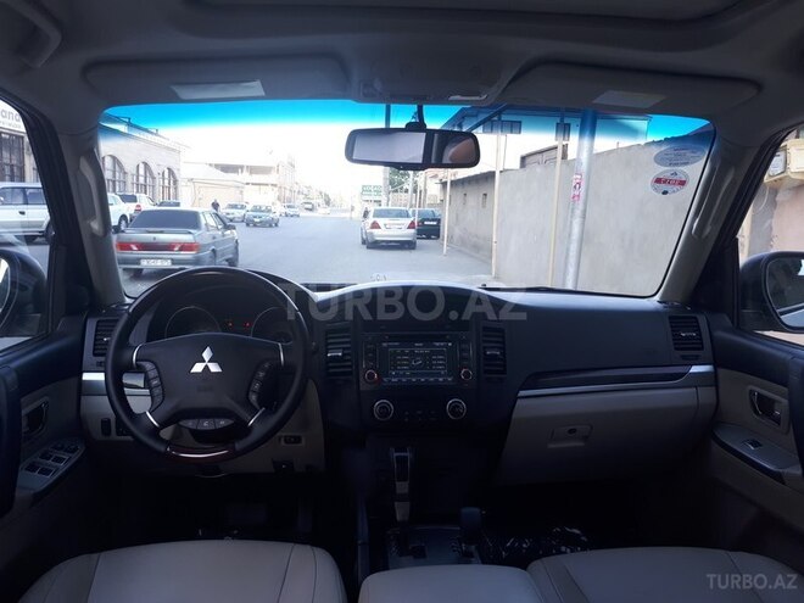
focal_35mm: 27
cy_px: 302
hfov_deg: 65.3
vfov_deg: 51.4
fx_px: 627
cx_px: 402
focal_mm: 3.6
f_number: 1.9
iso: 64
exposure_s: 1/100
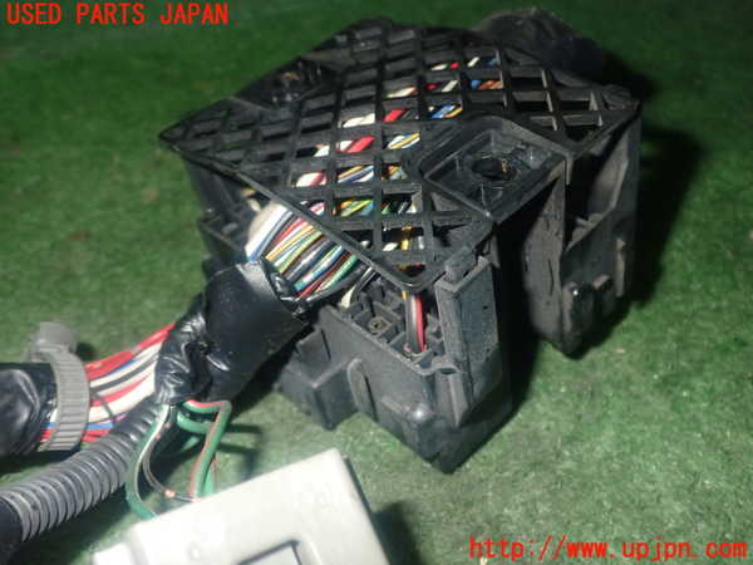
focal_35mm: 36
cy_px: 282
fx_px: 783
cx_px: 376
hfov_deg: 51.4
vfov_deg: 39.7
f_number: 7.1
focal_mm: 6.37
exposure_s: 1/40
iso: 640
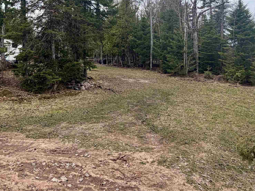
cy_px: 48
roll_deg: +0.8
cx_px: 94
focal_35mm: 29
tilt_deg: +2.6
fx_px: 214
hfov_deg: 60.8
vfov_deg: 46.5
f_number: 2.2
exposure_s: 1/770
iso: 32
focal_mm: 2.22
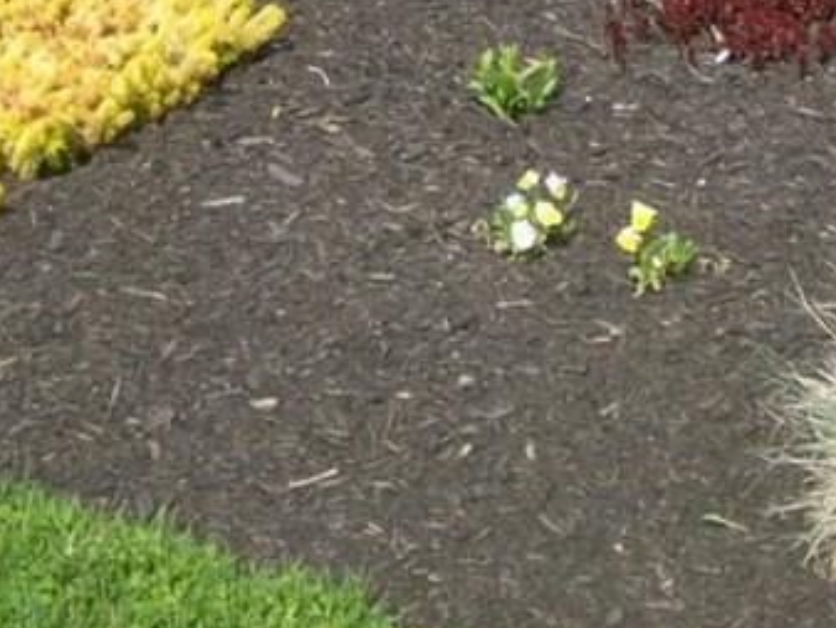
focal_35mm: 109
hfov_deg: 17.9
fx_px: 2634
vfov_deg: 13.1
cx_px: 665
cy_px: -213
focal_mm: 6
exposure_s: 1/297
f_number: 4.8
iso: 80
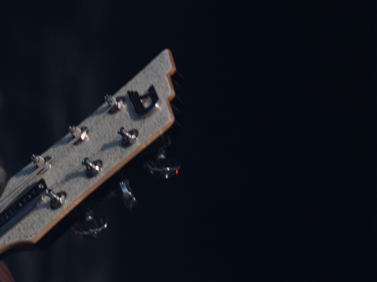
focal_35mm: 560
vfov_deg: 2.7
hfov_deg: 3.5
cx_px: 113
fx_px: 6098
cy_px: 140
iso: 100
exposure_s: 1/320
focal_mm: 105
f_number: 6.3
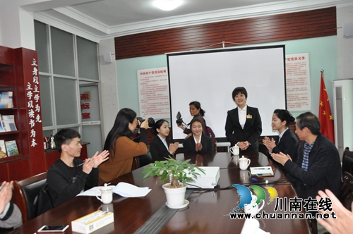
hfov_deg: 62.0
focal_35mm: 30
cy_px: 117
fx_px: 294
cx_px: 176
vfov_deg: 43.5
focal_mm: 20
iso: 2000
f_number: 5
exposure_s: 1/60
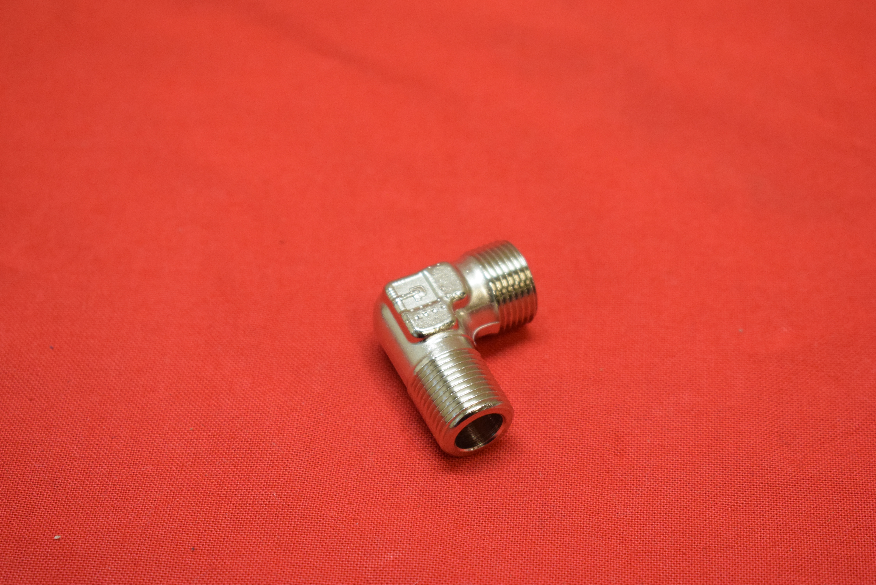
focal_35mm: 82
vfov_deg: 16.6
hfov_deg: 24.6
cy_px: 292
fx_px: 2008
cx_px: 438
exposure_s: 1/125
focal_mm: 55
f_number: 5.6
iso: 2000
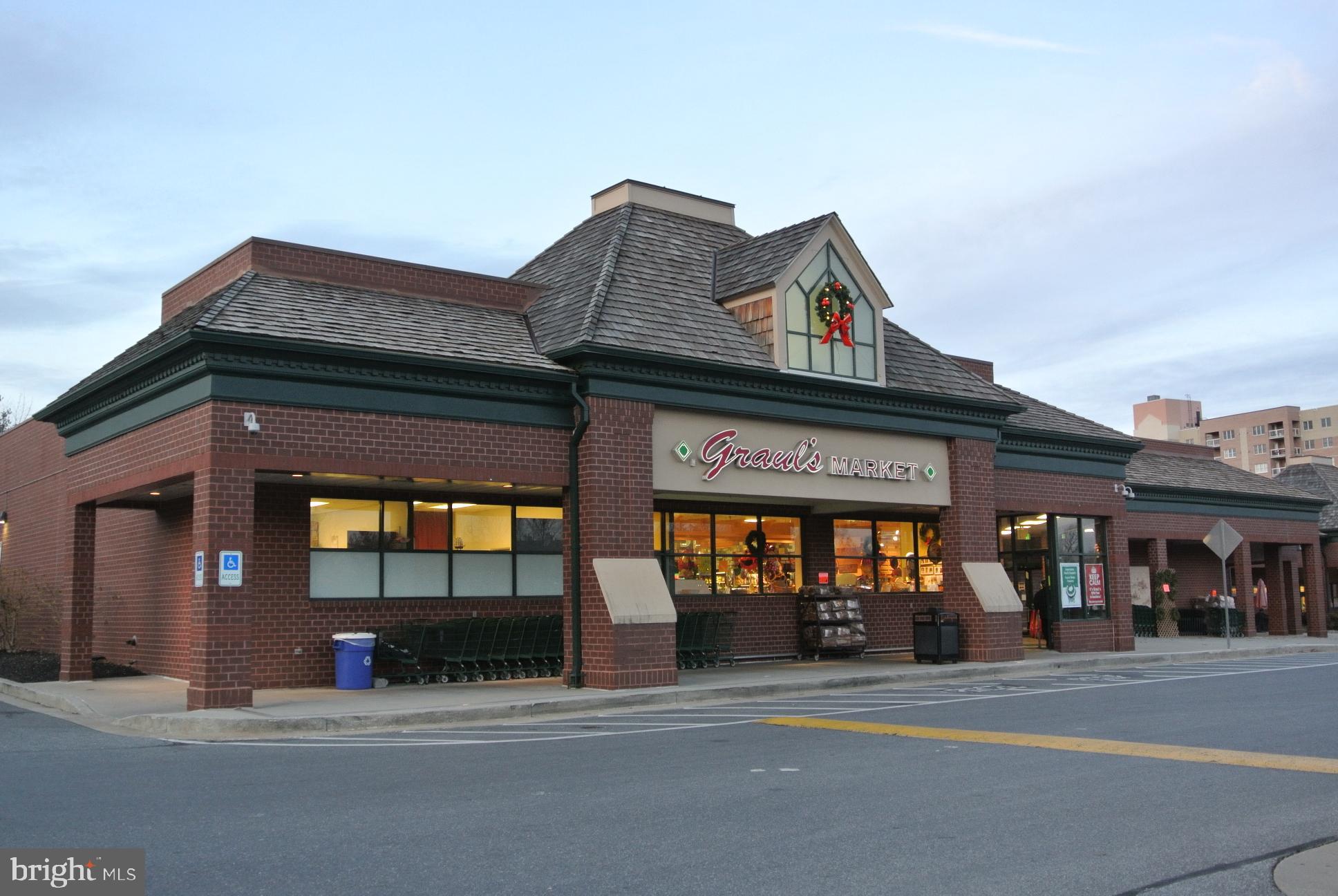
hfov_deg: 55.7
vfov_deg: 39.0
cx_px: 669
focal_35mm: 34
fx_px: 1265
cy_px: 448
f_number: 3.8
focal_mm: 12.7
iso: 400
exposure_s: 1/60
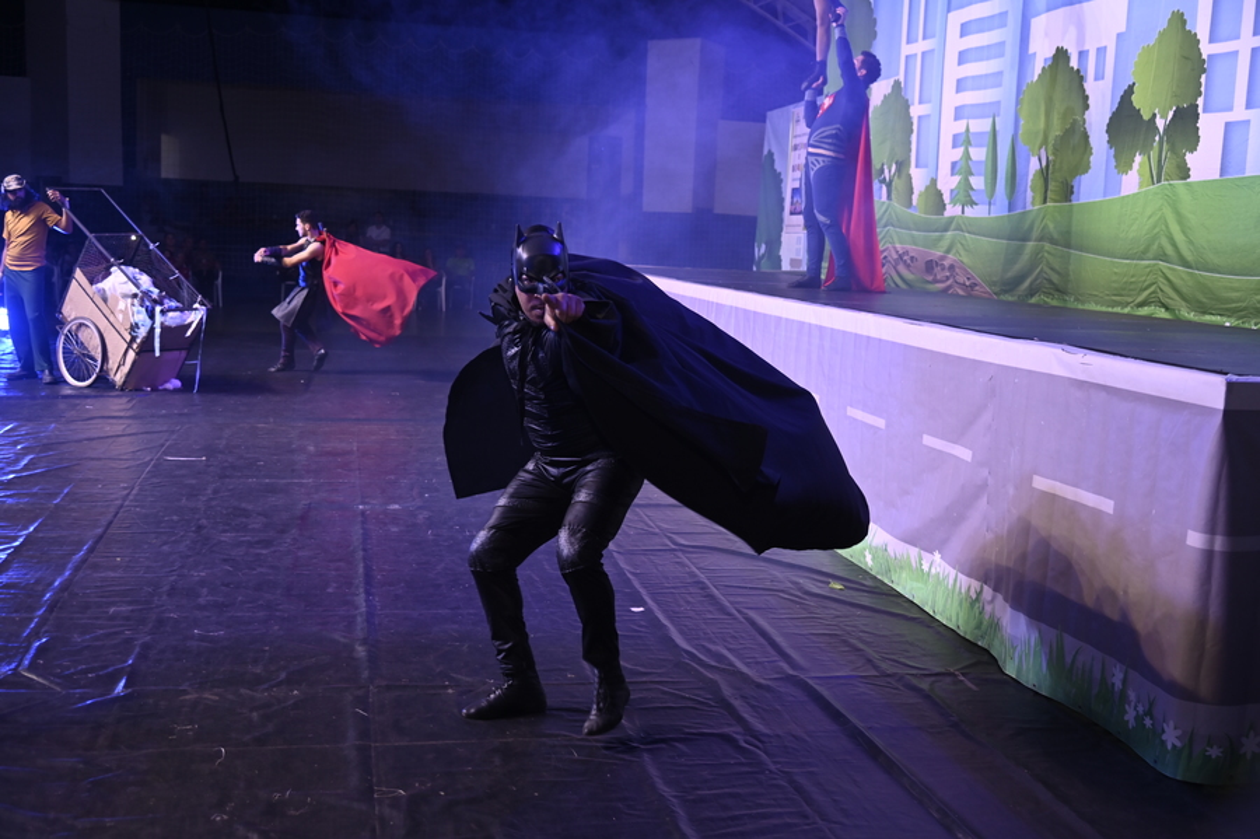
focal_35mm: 38
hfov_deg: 50.7
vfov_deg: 35.0
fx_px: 1329
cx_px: 630
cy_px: 420
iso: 1000
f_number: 4
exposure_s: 1/125
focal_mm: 38
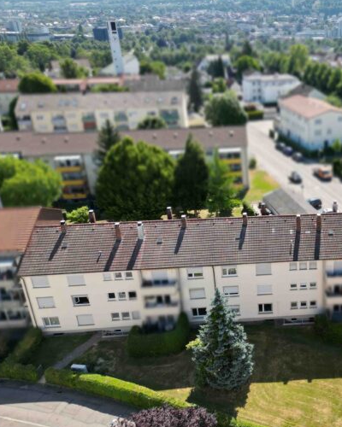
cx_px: 305
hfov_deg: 38.4
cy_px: 207
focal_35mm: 36
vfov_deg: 50.3
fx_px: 455
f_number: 1.7
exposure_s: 1/160
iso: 130
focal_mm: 6.72
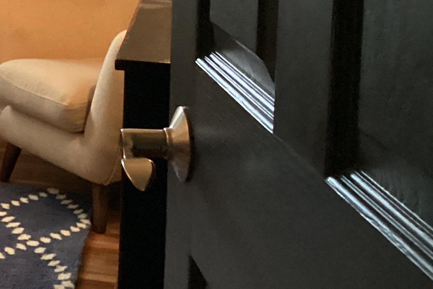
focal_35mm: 89
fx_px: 1070
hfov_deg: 20.5
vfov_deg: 14.8
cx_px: -157
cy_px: -74
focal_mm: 3.3
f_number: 2.4
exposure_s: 1/40
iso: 400
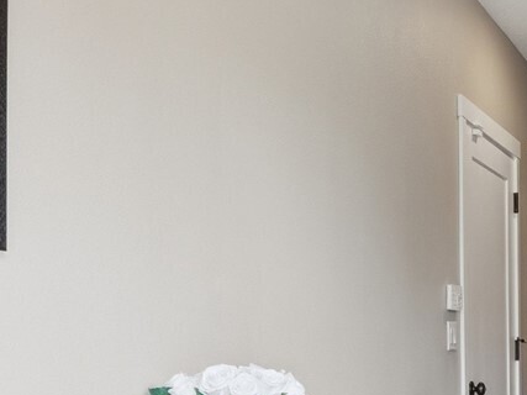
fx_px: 989
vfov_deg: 22.0
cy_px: 359
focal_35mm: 65
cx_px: 712
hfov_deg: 25.2
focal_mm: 17
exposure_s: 1/30
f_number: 9
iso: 320
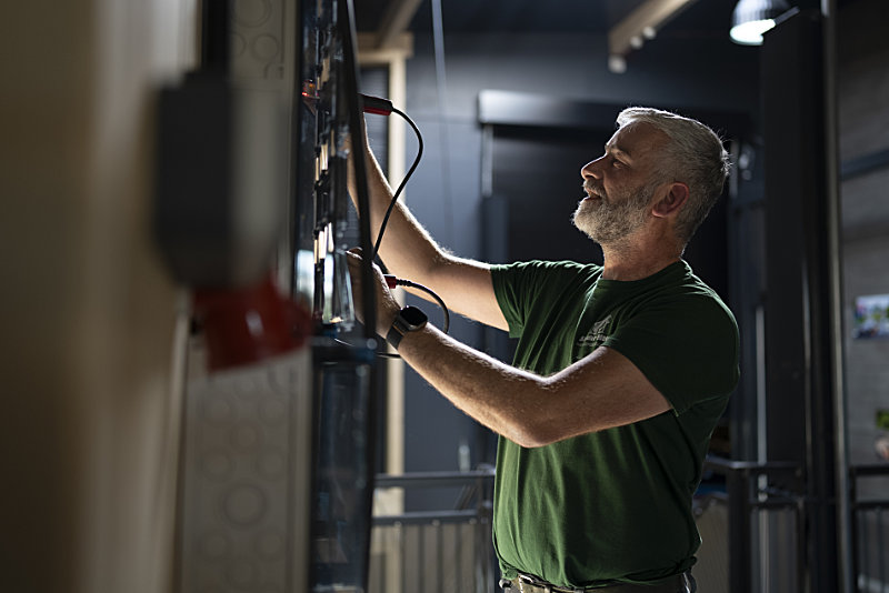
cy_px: 282
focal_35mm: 39
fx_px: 964
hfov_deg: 49.5
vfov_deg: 34.2
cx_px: 467
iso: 160
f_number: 1.4
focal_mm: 35
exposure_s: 1/100
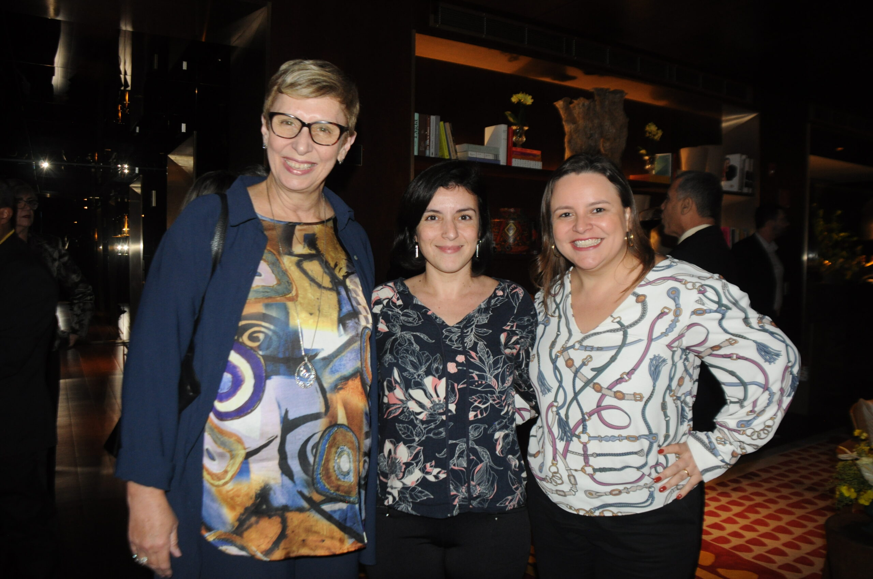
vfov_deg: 47.8
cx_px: 436
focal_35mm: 27
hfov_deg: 67.4
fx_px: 654
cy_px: 290
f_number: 4
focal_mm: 18
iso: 800
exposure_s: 1/60
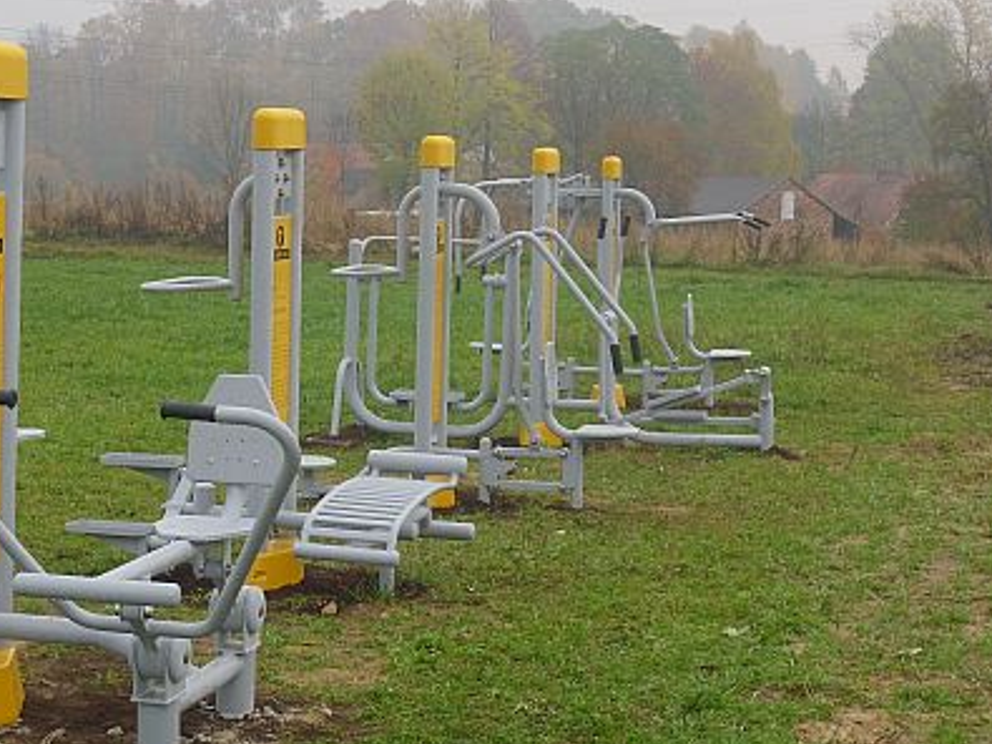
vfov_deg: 18.9
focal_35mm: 78
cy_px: 298
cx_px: 394
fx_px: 2235
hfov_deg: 25.0
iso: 80
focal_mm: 10.04
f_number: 4
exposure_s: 1/107
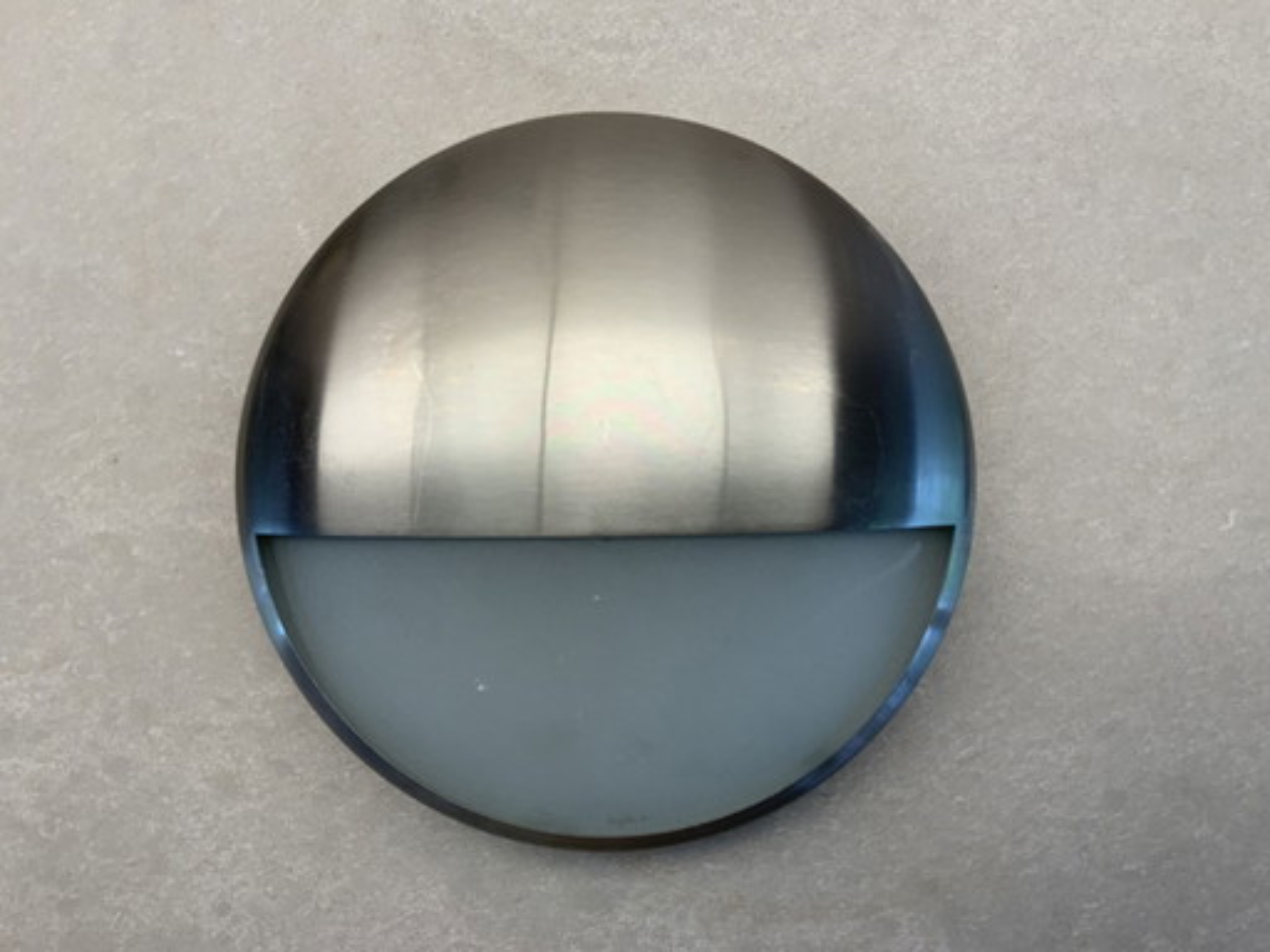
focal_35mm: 29
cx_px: 635
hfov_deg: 61.7
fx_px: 1064
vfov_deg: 48.2
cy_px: 476
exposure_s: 1/100
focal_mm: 3
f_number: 1.8
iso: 50
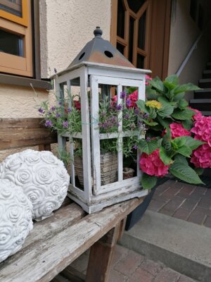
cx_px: 106
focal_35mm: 27
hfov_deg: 51.4
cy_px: 141
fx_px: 219
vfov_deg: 65.3
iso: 50
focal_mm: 4.75
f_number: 1.8
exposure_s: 1/738
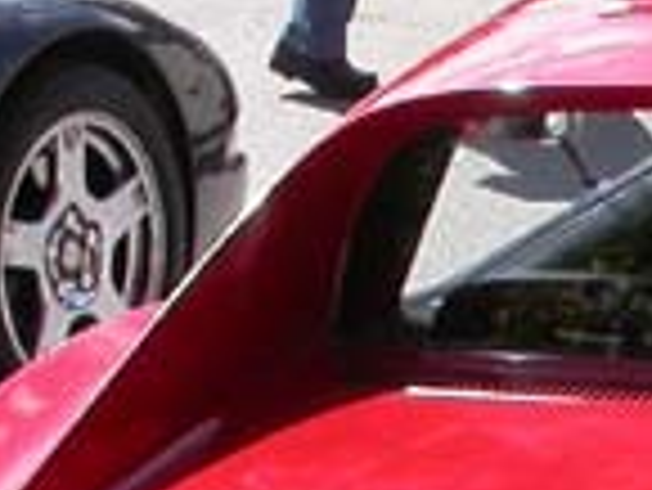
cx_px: 850
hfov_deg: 9.3
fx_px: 3940
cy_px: 652
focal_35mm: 209
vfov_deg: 7.0
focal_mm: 7.85
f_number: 6.7
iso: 100
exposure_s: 1/229
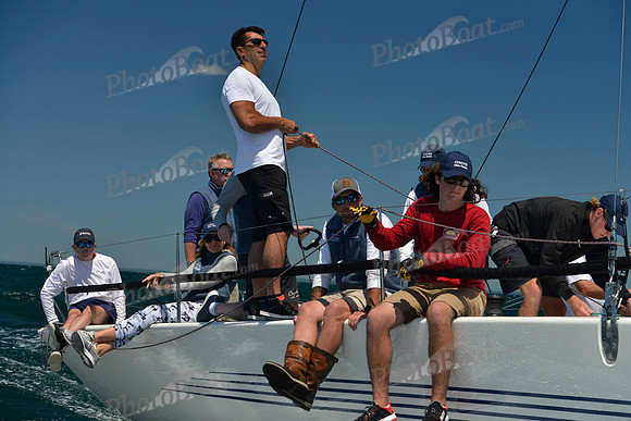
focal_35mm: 70
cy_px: 210
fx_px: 1227
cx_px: 316
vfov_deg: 19.5
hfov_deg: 28.8
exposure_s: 1/1250
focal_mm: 70
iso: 280
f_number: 5.6
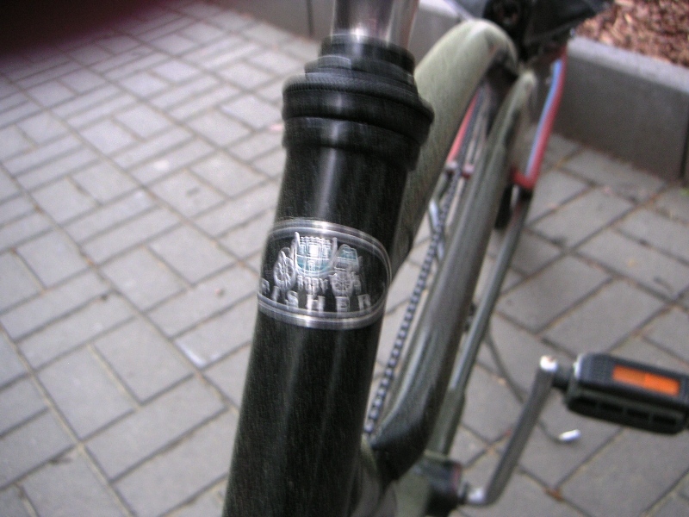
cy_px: 258
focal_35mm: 38
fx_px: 756
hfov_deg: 49.0
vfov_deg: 37.7
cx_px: 344
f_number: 2.8
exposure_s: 1/2
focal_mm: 6
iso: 100
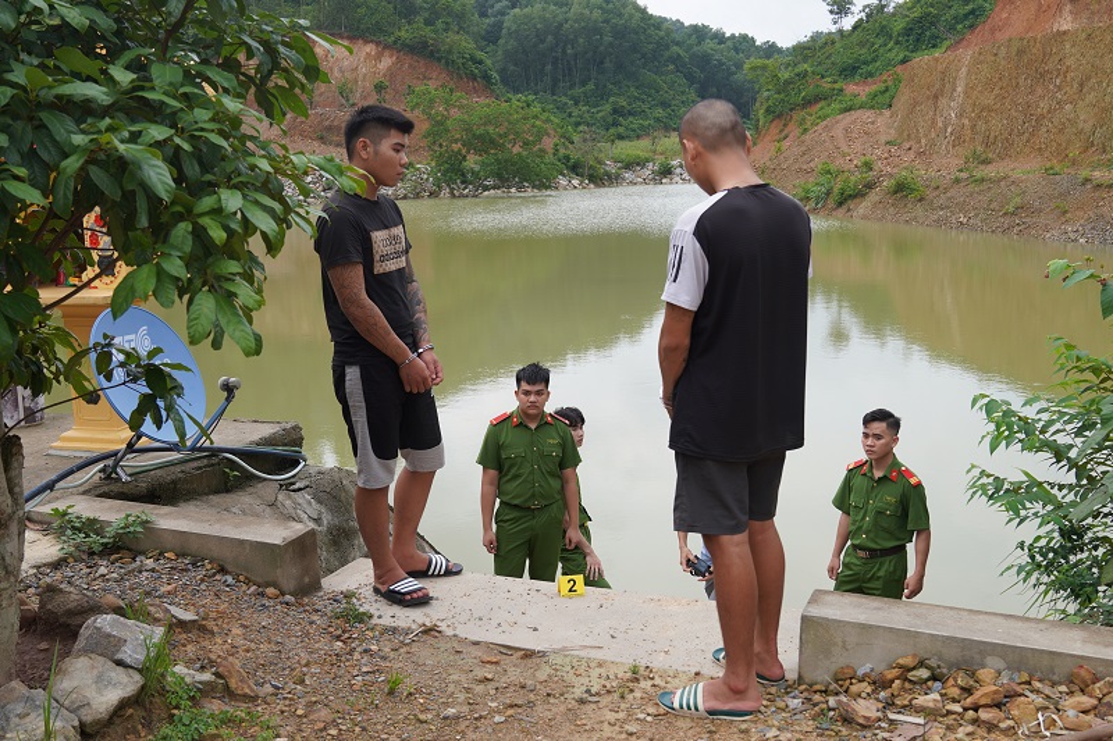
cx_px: 556
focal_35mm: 36
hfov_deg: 53.1
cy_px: 370
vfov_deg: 36.9
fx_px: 1113
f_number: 4
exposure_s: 1/200
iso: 100
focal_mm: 24
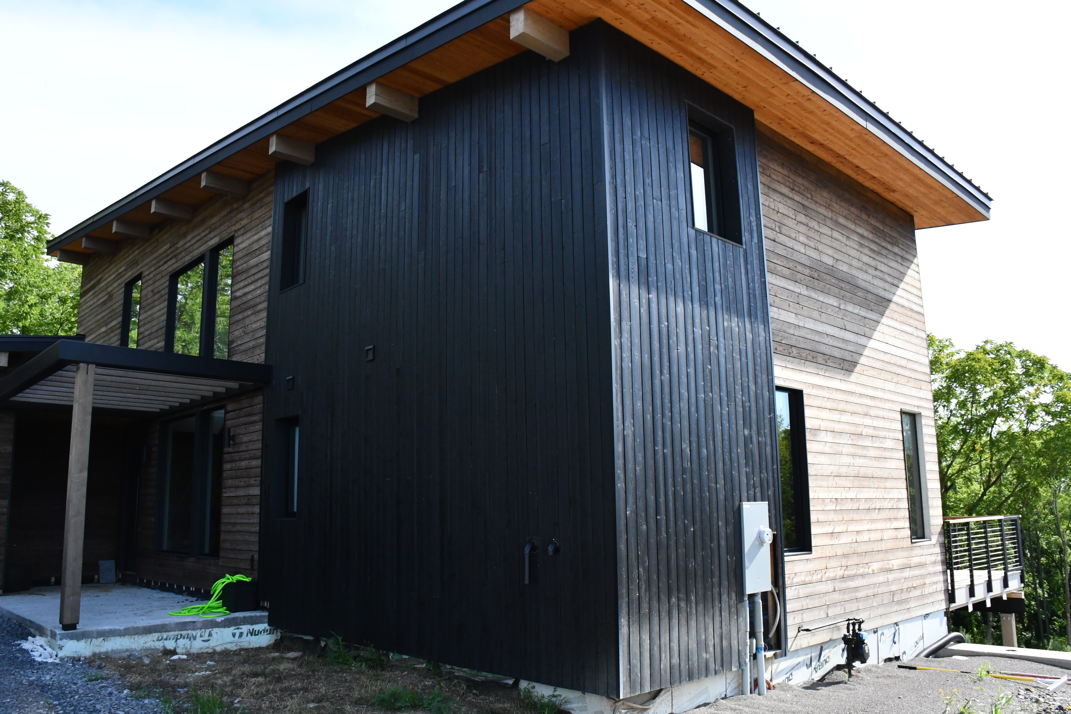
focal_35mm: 27
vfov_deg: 47.9
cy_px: 357
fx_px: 803
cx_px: 536
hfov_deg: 67.4
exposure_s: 1/800
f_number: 14
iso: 2500
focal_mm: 18
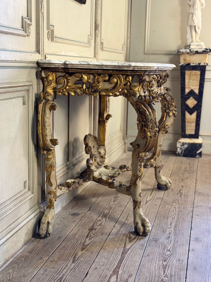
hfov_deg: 30.3
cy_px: 141
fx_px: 390
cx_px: 106
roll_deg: -1.0
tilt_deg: -11.1
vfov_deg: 39.7
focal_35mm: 48
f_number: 1.78
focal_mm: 6.76
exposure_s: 1/50
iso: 250
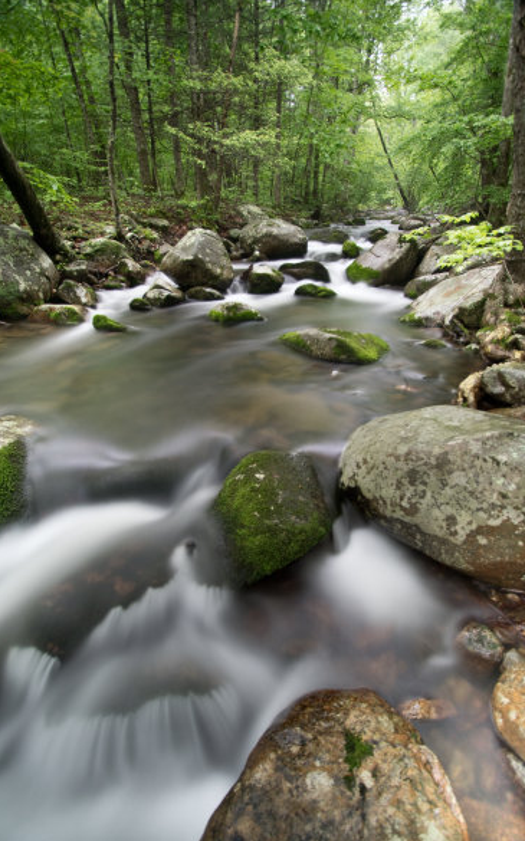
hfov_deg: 71.2
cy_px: 434
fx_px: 367
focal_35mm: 16
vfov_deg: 97.8
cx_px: 266
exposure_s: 30
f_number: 4.5
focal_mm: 10
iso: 100
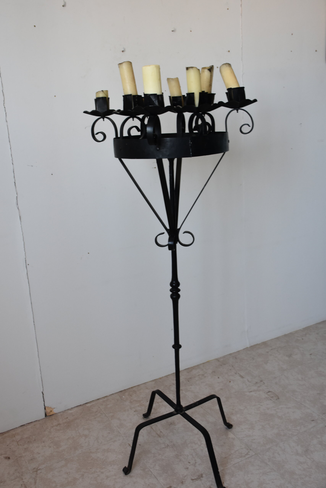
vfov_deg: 53.1
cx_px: 163
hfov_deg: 36.9
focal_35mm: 36
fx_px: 489
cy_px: 244
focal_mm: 24
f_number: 5.6
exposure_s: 1/125
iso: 800
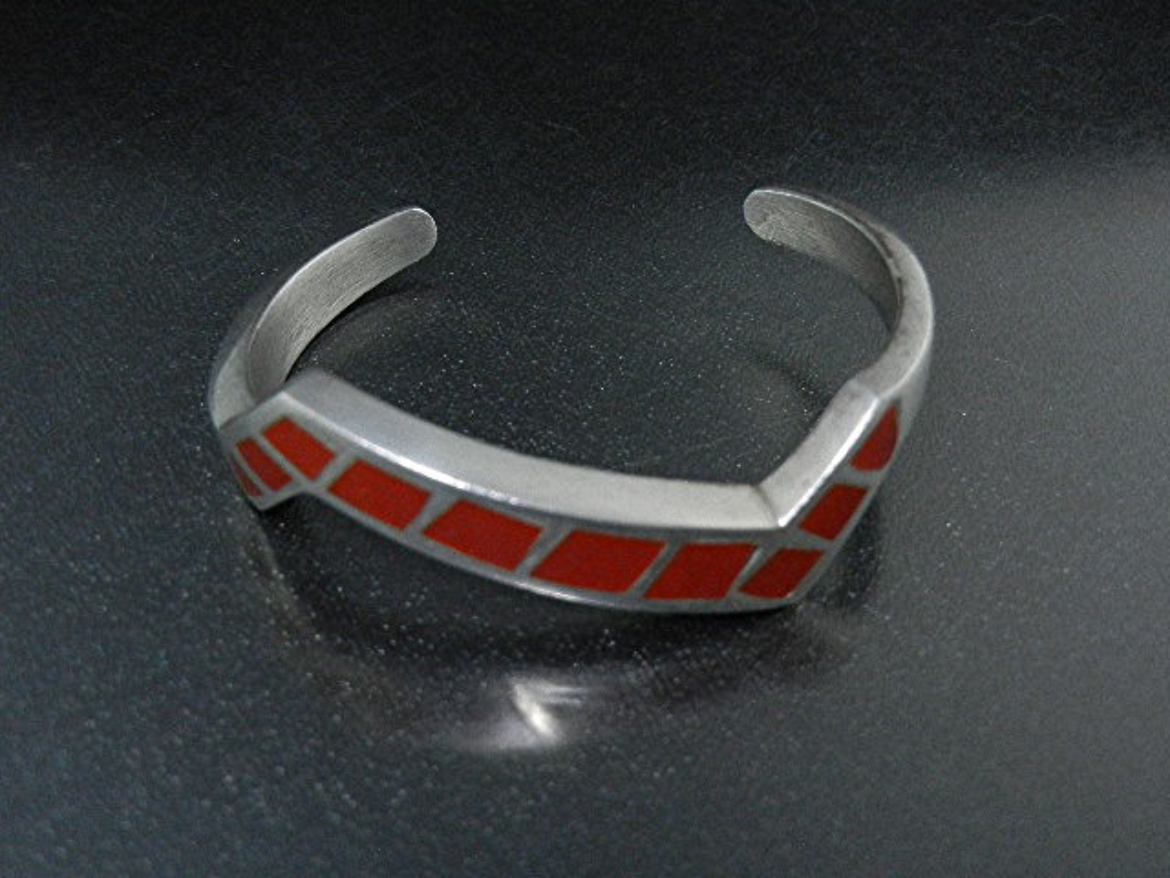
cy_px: 439
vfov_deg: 32.2
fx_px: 1521
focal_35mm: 45
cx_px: 585
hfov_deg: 42.1
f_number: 7.6
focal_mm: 8.1
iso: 800
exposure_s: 1/30
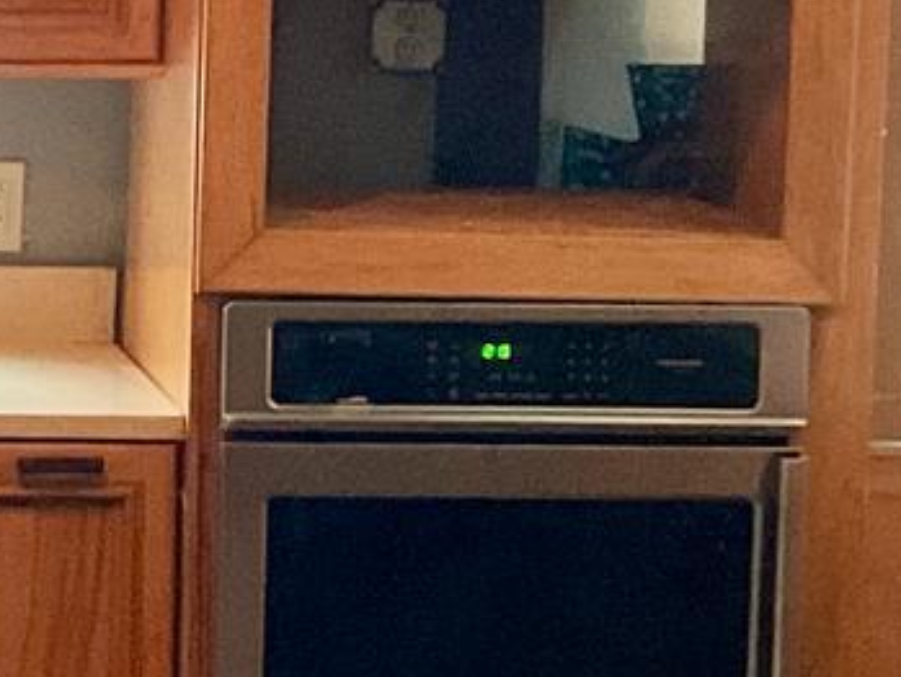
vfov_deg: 8.7
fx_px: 4426
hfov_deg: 11.1
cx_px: -470
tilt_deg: -6.3
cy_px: 245
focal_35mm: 170
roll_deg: -1.0
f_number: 1.8
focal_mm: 3
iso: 250
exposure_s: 1/60
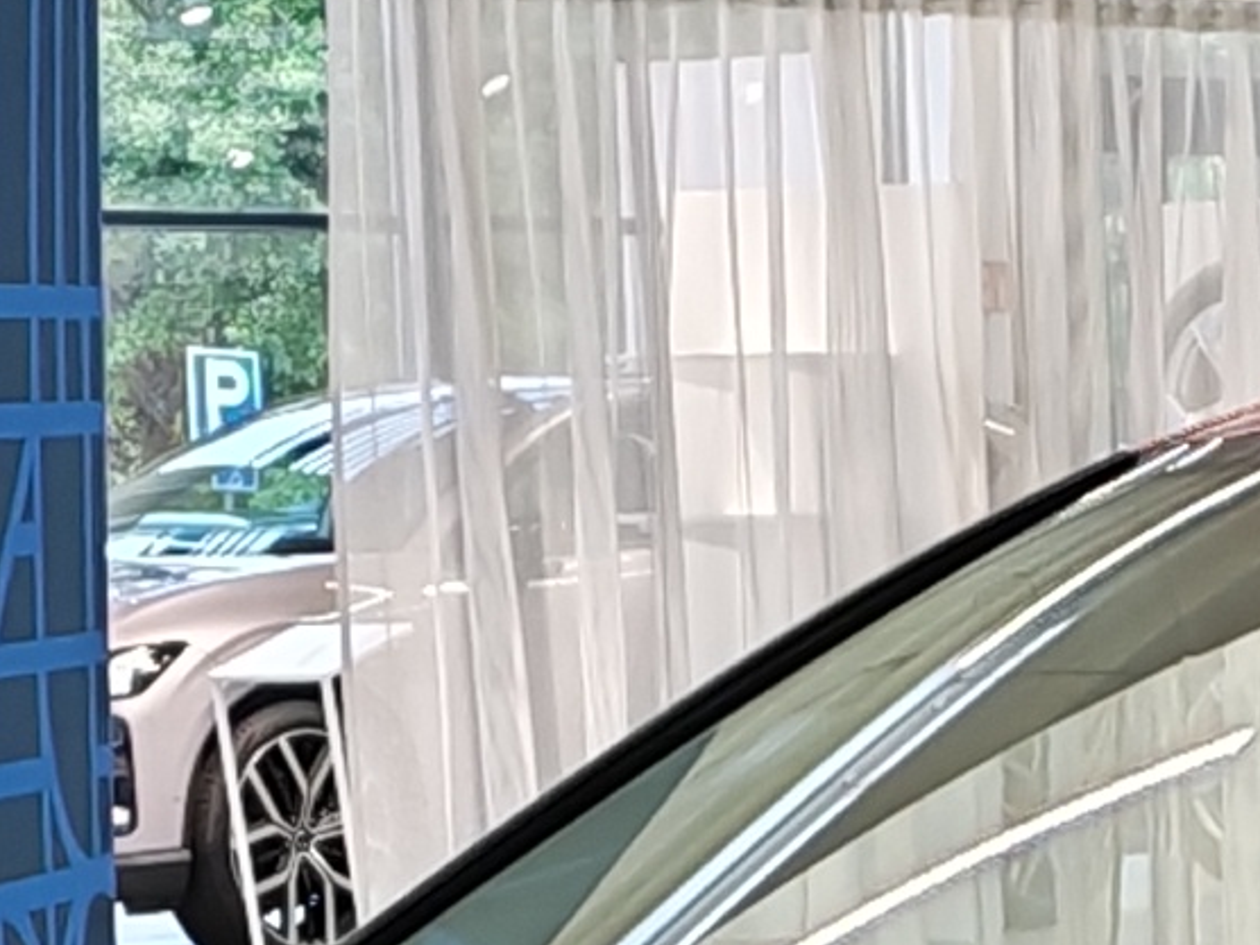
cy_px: 2035
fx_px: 8845
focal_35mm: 243
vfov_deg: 5.9
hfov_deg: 8.1
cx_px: 1357
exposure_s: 1/100
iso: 250
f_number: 1.9
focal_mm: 6.12
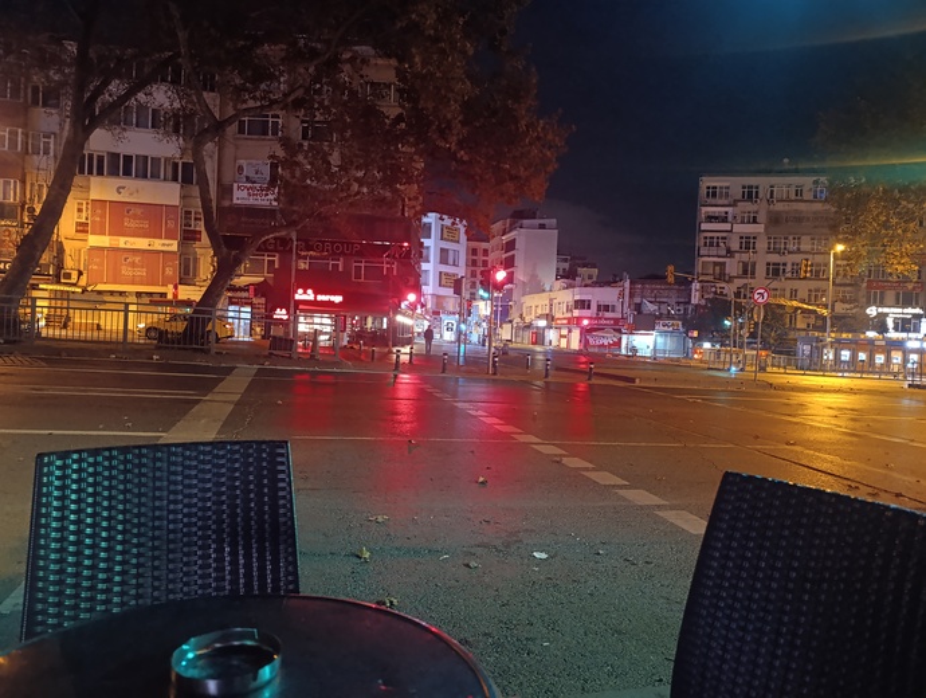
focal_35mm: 23
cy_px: 349
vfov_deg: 59.0
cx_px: 463
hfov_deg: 73.8
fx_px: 616
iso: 6400
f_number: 1.6
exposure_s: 1/25
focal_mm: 6.14
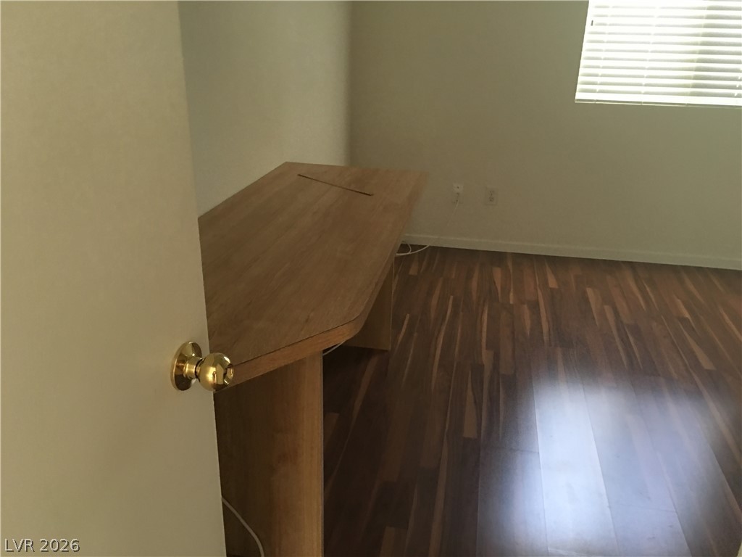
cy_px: 278
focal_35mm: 29
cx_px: 371
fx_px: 622
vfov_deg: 48.2
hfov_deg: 61.7
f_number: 2.2
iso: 64
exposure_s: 1/4
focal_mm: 4.15
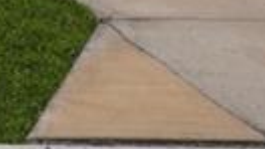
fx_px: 1706
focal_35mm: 243
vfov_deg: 4.6
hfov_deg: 7.4
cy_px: -401
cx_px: -636
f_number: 8
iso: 100
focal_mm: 20
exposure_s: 1/400
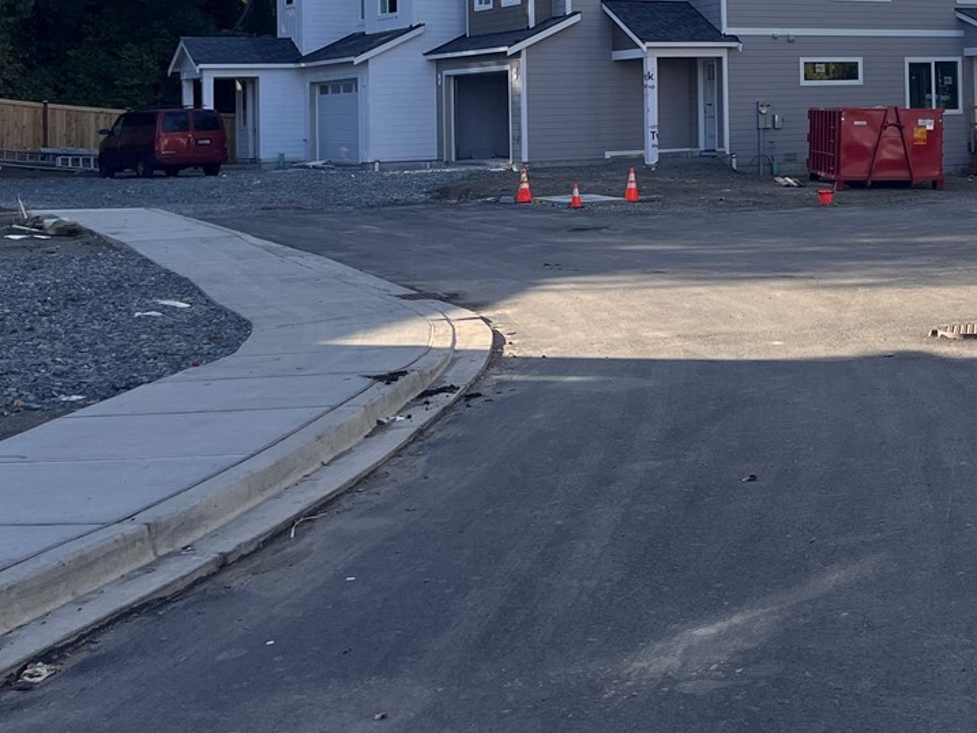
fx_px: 1637
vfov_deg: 24.4
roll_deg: +2.0
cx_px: 1076
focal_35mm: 58
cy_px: 46
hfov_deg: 29.8
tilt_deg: +2.4
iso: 50
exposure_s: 1/2309
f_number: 1.6
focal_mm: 5.1
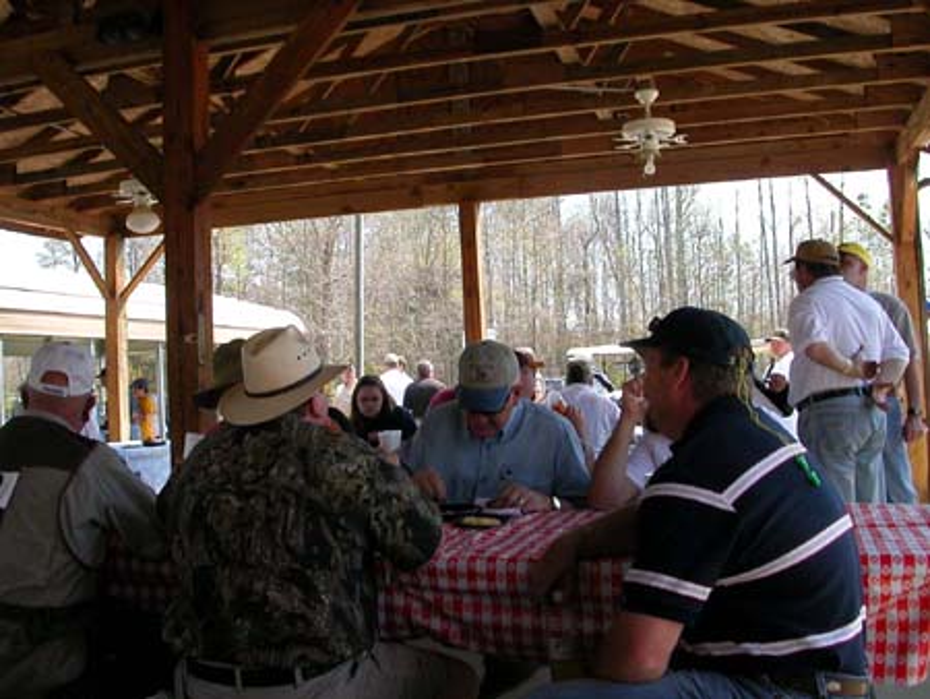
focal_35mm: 37
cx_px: 465
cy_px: 350
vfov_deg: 38.7
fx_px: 995
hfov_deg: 50.1
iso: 100
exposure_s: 1/146
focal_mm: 5.6
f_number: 4.5
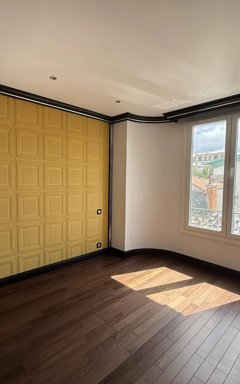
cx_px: 108
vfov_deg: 85.1
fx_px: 209
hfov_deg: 59.5
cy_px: 191
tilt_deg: -3.4
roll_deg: -0.8
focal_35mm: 20
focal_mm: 2.22
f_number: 2.2
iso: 64
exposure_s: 1/194
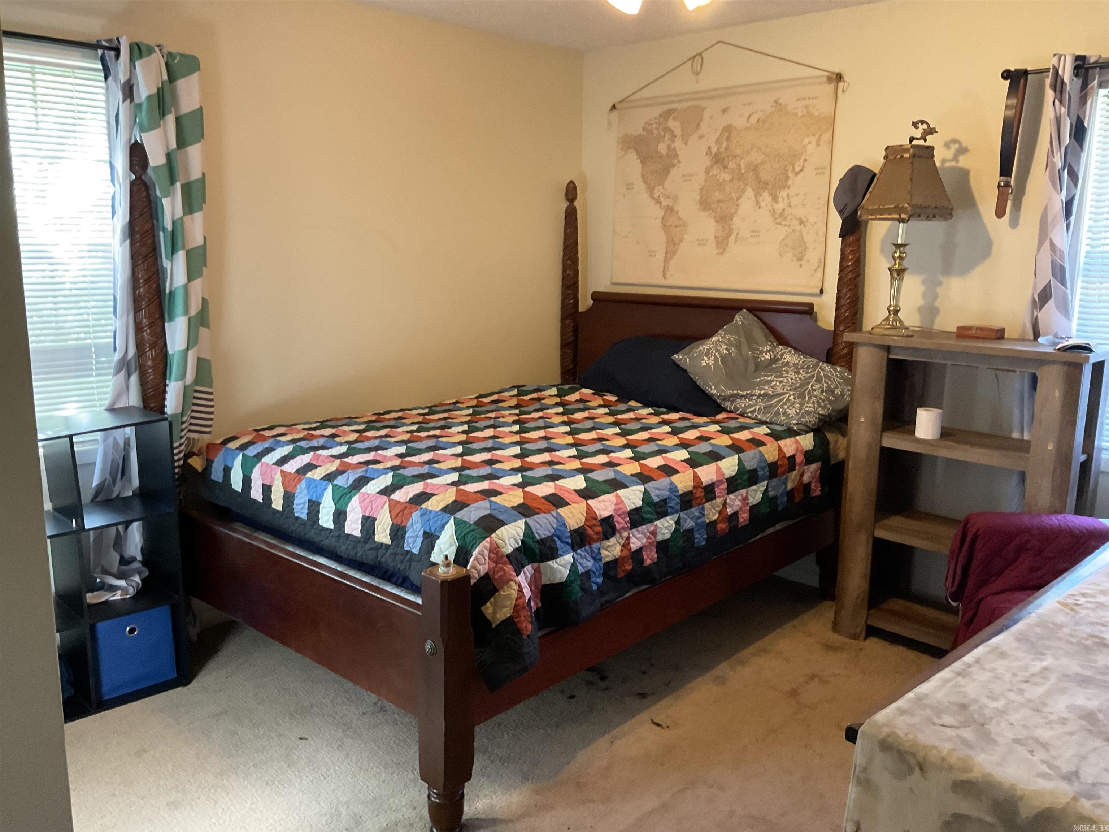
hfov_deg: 61.7
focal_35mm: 29
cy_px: 416
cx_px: 554
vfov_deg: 48.2
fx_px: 929
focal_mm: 3
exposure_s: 1/40
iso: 250
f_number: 1.8
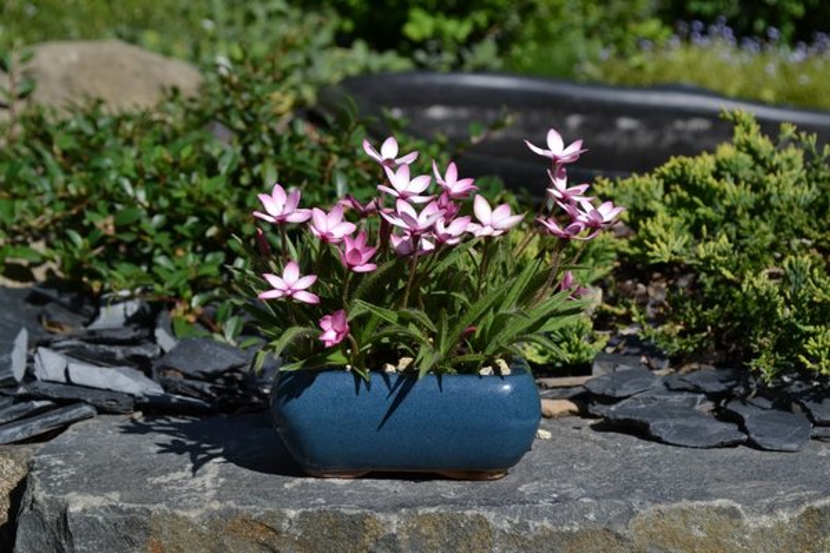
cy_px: 276
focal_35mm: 78
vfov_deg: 17.5
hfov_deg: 26.0
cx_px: 415
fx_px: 1798
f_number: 8
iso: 100
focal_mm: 52
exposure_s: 1/320
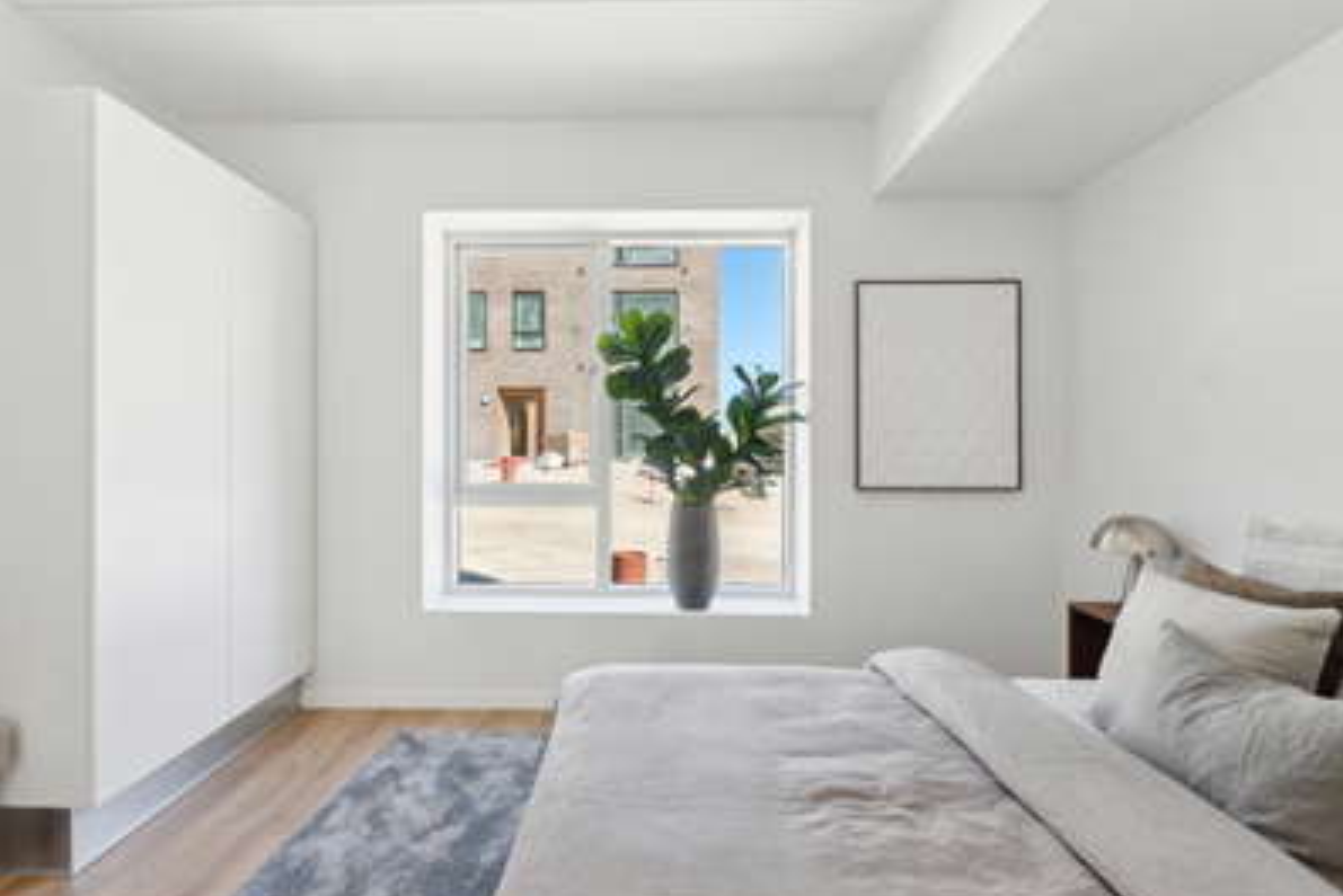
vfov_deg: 62.5
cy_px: 470
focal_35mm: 20
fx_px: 739
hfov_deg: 84.5
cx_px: 648
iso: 200
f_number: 8
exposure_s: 1/20
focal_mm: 12.5
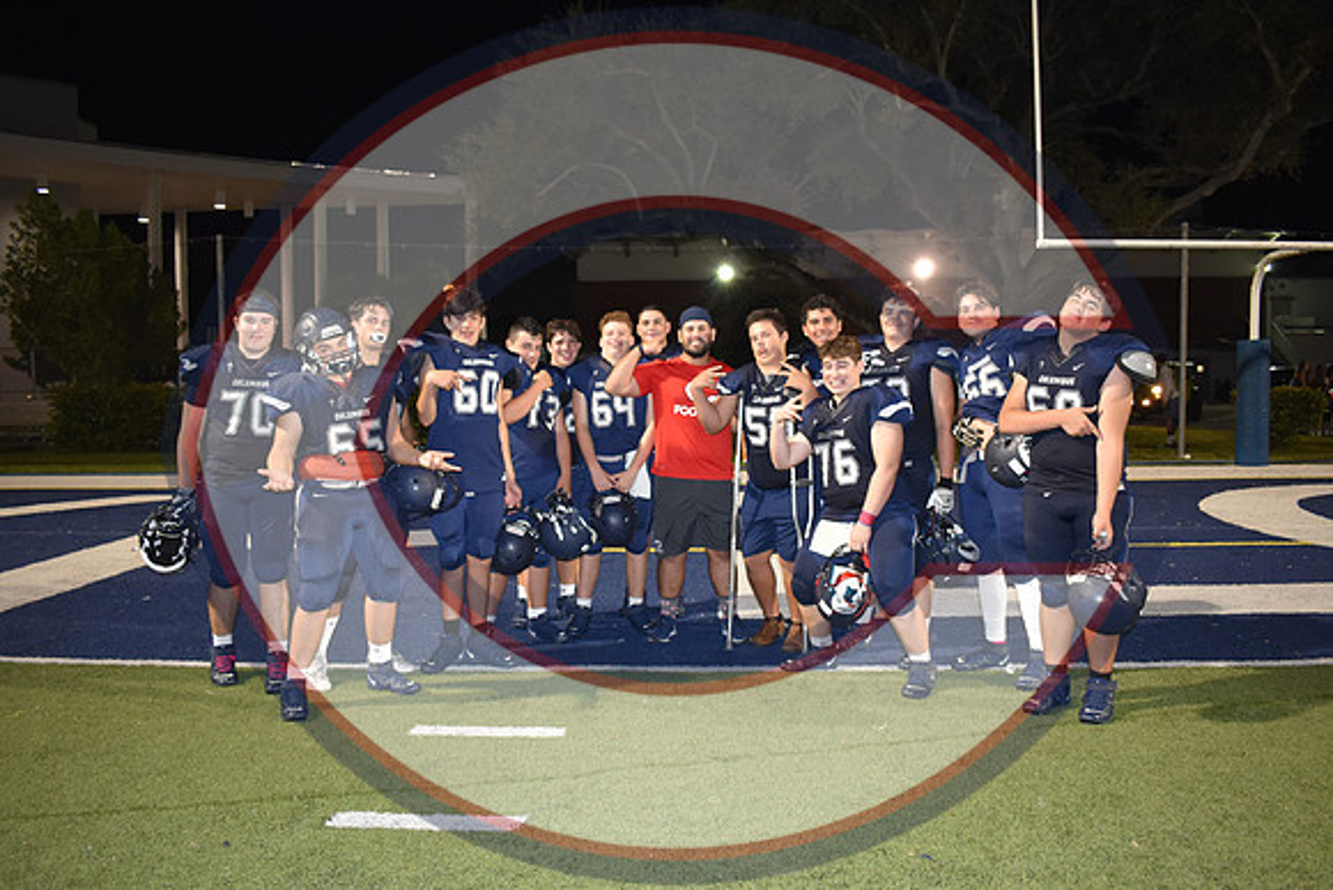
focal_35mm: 30
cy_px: 445
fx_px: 1111
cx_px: 666
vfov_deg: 43.6
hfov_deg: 61.9
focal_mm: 20
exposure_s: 1/60
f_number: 3.5
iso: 1100
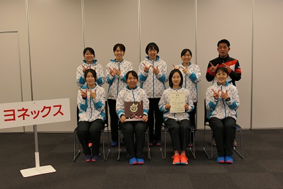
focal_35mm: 40
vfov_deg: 33.4
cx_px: 142
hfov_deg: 48.4
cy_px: 96
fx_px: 315
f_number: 3.1
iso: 320
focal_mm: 14.24
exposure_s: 1/80
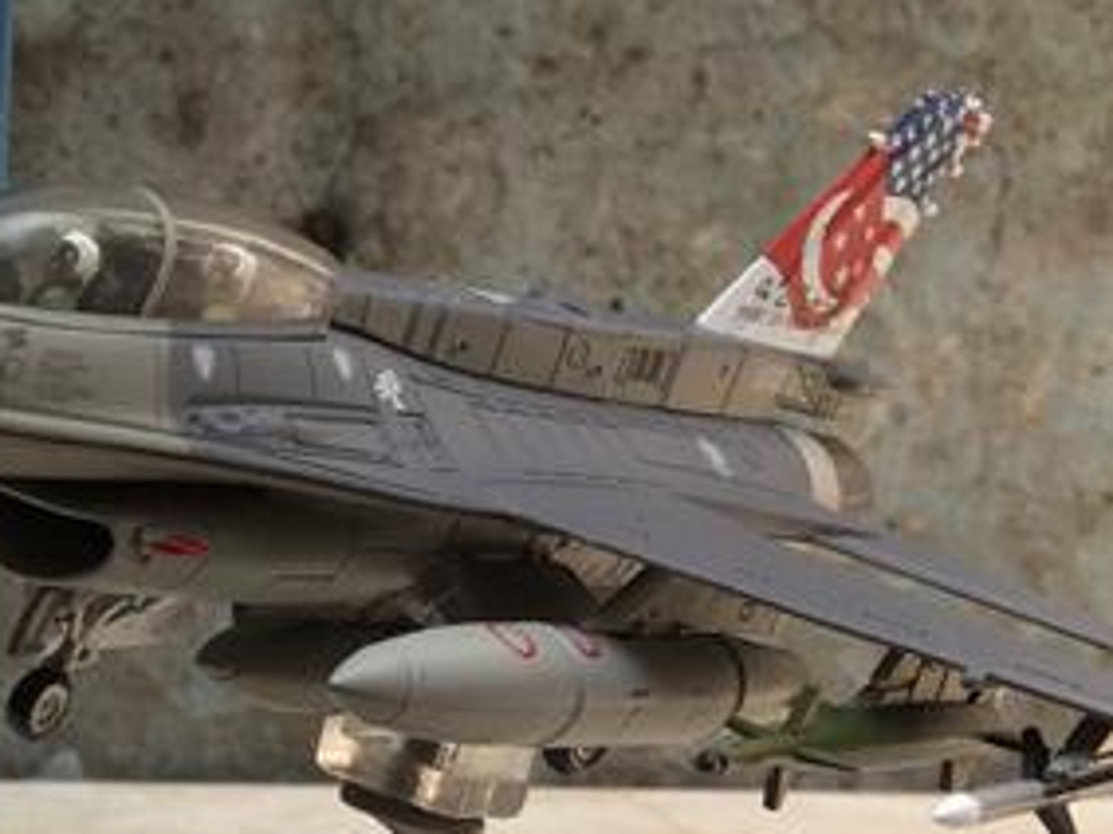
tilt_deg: -22.7
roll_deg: -2.6
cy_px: 602
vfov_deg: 17.9
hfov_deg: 22.0
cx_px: -232
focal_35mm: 82
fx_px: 2635
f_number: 2.2
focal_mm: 4.15
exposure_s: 1/460
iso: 32
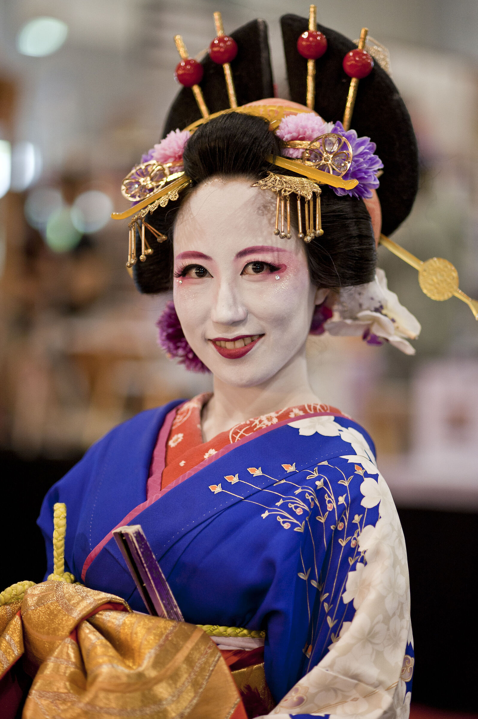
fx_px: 2094
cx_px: 239
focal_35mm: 105
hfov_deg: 13.0
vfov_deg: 19.5
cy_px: 360
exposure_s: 1/250
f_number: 2
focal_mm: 105
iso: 1000
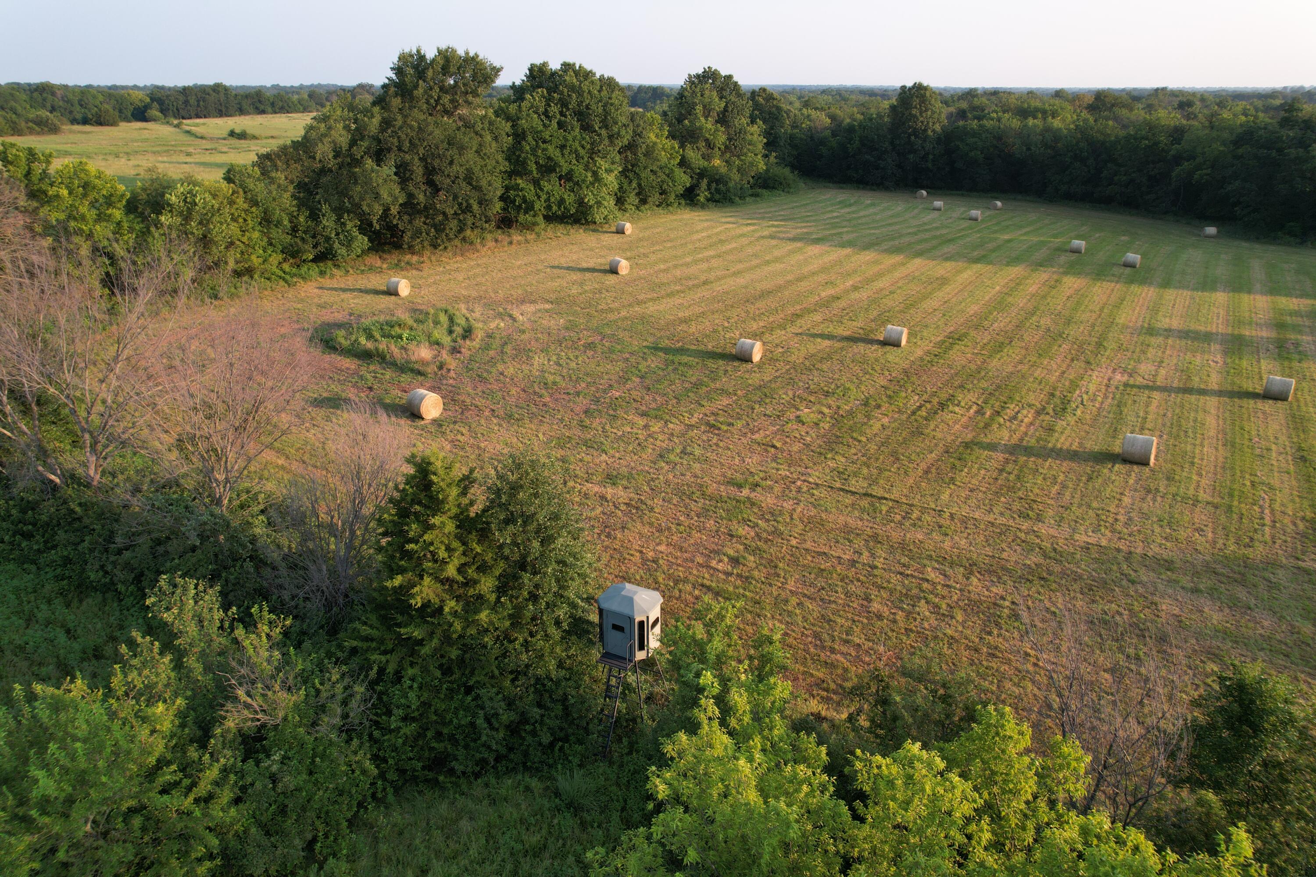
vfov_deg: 57.2
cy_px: 438
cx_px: 658
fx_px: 804
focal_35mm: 22
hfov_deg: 78.6
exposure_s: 1/50
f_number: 2.8
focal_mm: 8.38
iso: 100
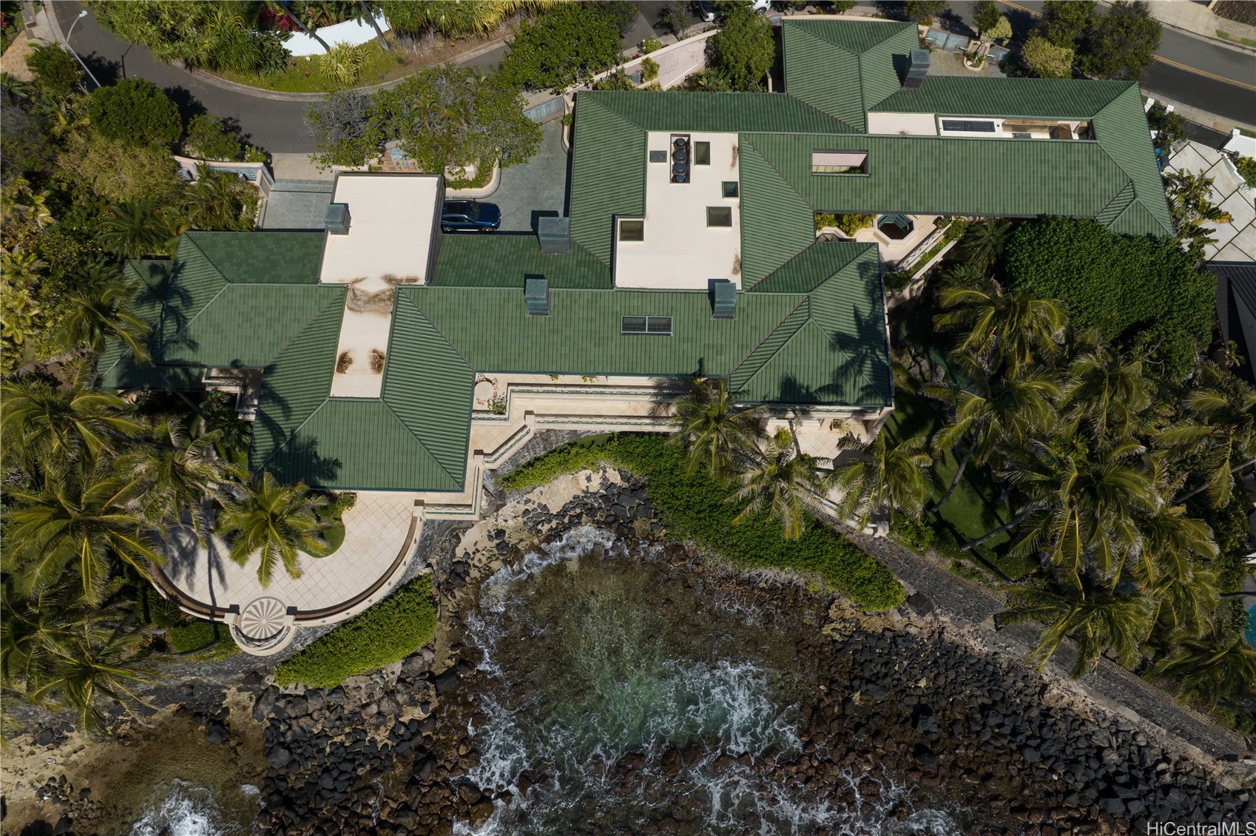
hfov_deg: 27.0
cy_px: 418
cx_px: 628
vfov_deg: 18.2
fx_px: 2615
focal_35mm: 75
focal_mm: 50
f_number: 4
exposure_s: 1/40
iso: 800
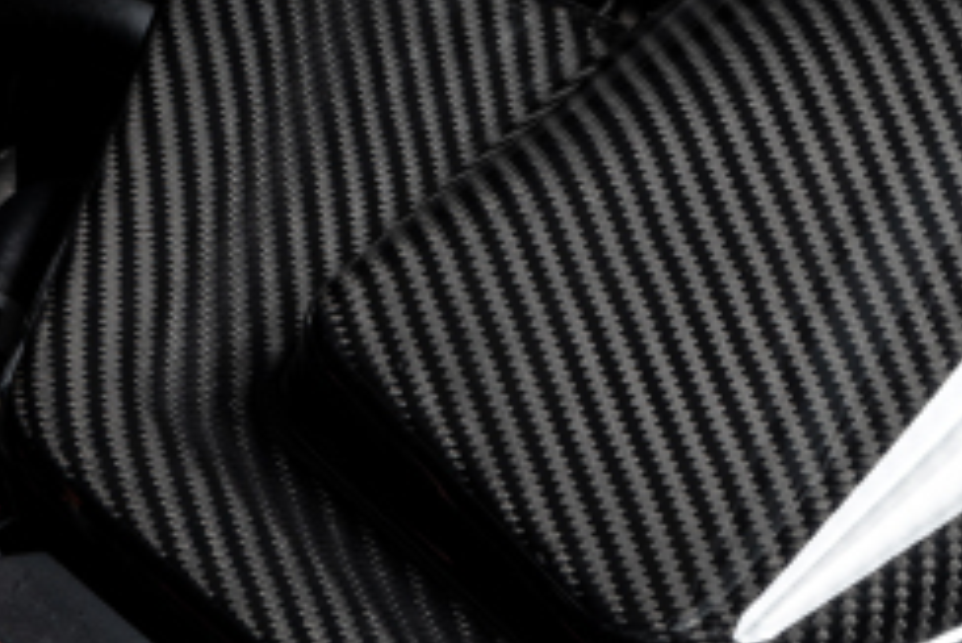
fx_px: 9198
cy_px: 312
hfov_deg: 6.0
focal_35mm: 344
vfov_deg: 4.0
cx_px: 1100
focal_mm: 105
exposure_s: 1/125
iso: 400
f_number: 18
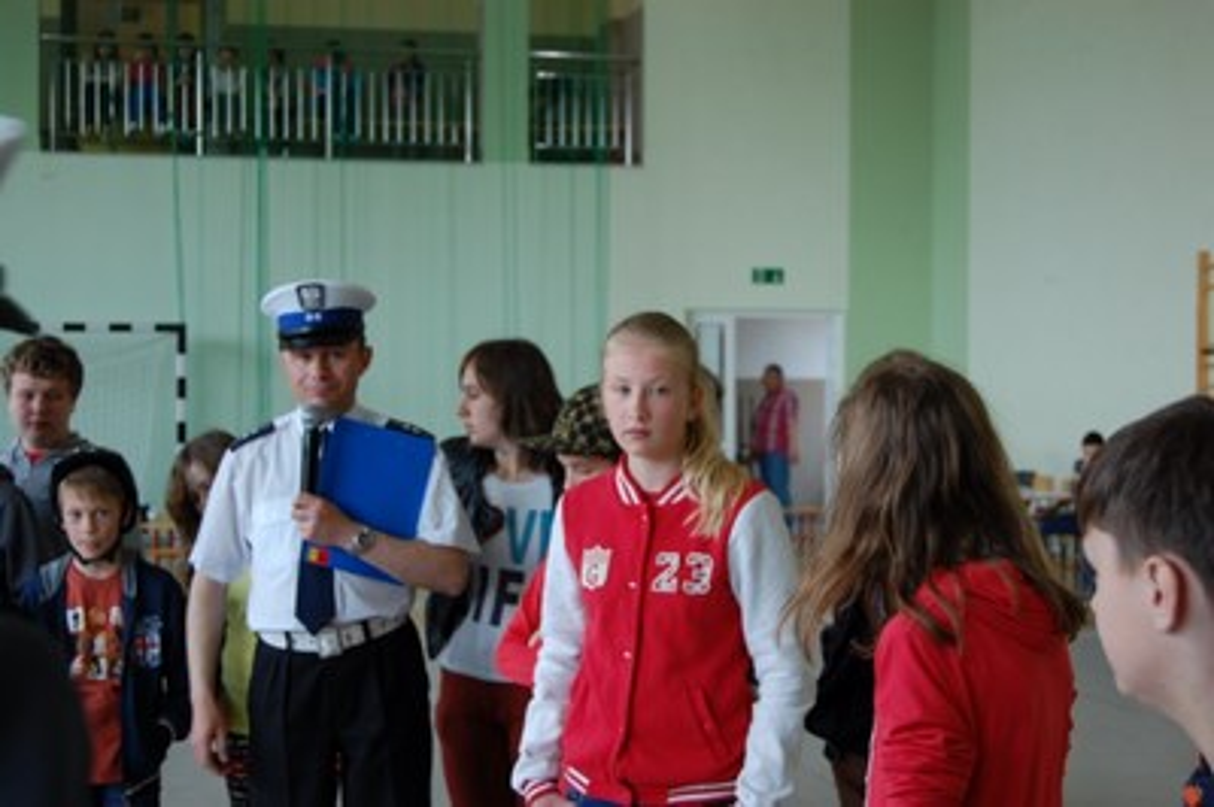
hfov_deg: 31.9
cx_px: 607
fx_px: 2123
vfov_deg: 21.5
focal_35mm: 63
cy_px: 404
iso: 400
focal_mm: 42
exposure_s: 1/100
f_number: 5.3
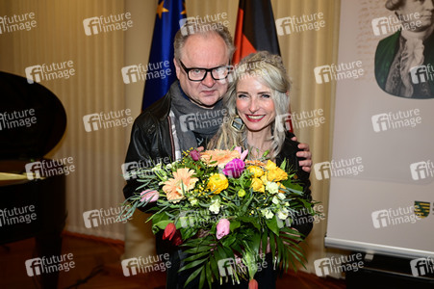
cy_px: 144
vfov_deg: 38.3
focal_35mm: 34
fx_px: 416
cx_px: 217
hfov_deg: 55.1
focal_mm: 34.5
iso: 640
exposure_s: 1/200
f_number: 2.8
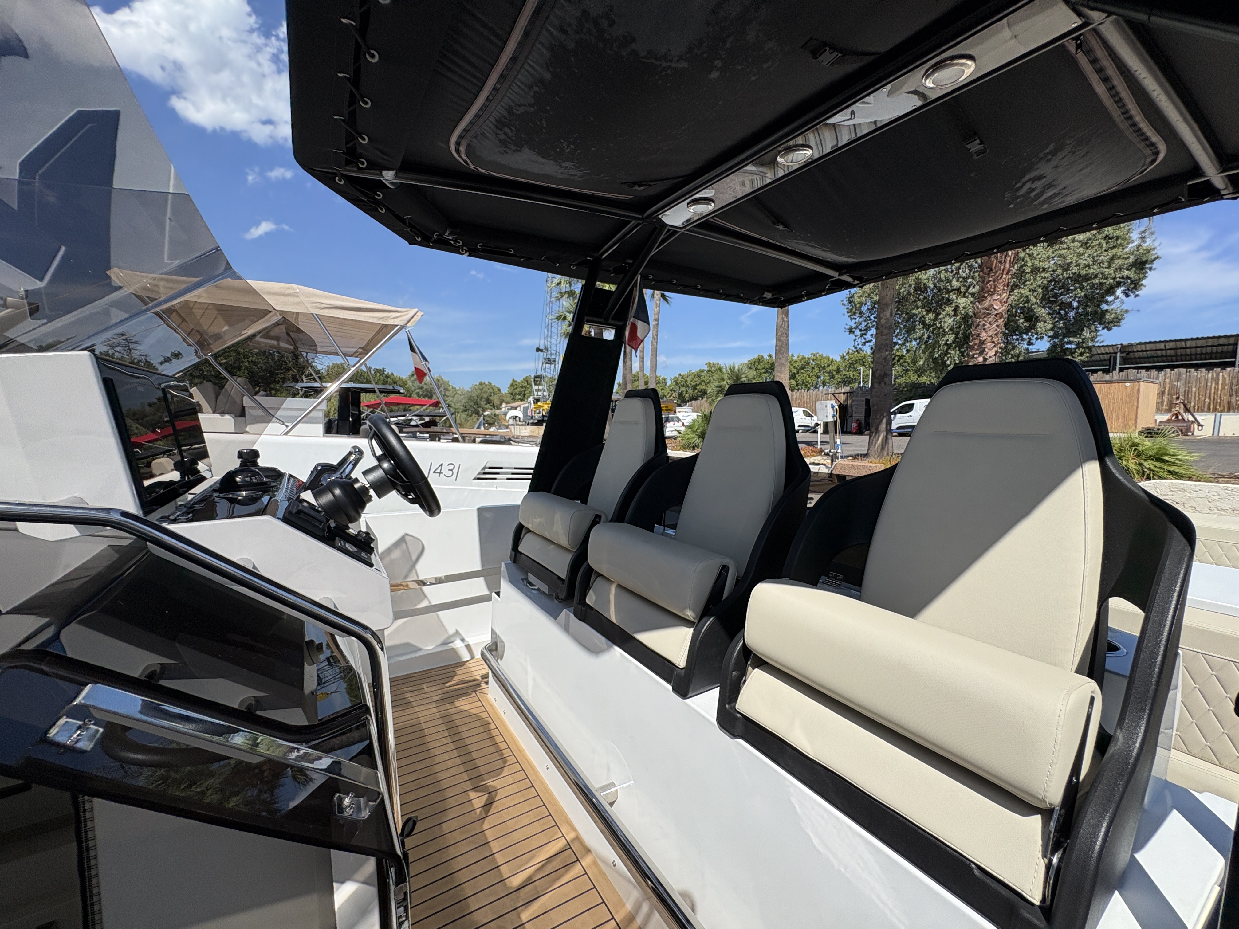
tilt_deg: -5.0
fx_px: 501
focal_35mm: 14
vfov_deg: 85.7
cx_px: 620
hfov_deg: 102.1
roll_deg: +0.2
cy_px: 464
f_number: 2.2
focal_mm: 2.22
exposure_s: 1/2342
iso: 50
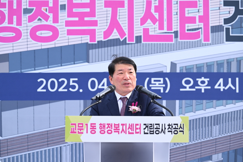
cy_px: 81
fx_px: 1012
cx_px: 122
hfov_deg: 13.7
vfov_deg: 9.1
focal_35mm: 150
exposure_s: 1/125
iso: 100
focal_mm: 150
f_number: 5.6
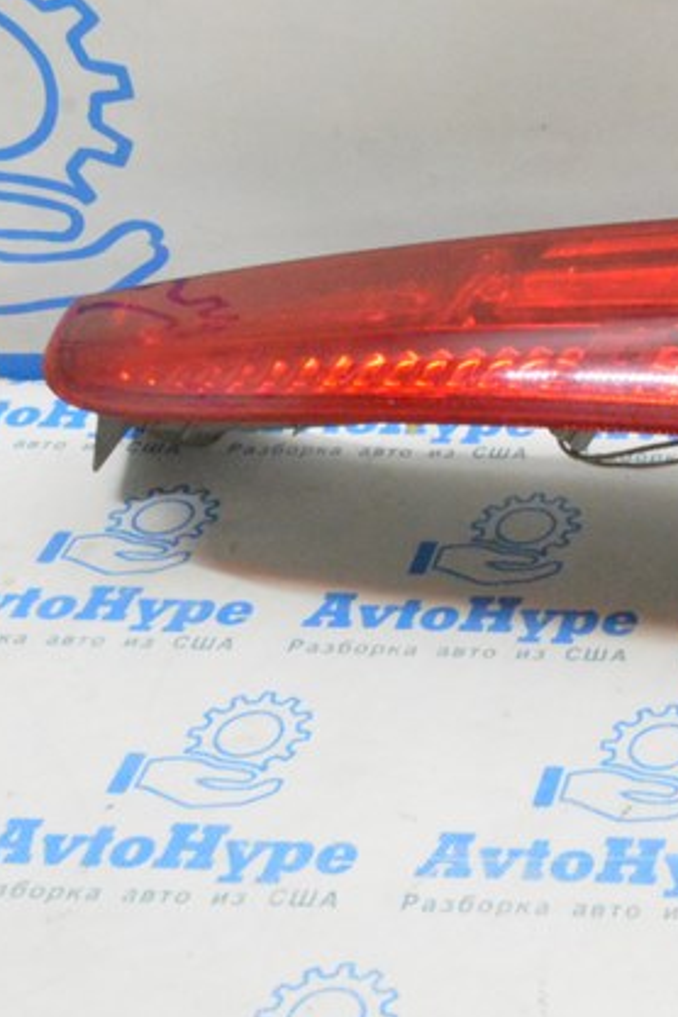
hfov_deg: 15.2
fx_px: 2288
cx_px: 1100
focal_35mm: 81
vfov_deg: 24.7
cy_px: 221
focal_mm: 22
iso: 6400
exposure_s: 1/15
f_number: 20
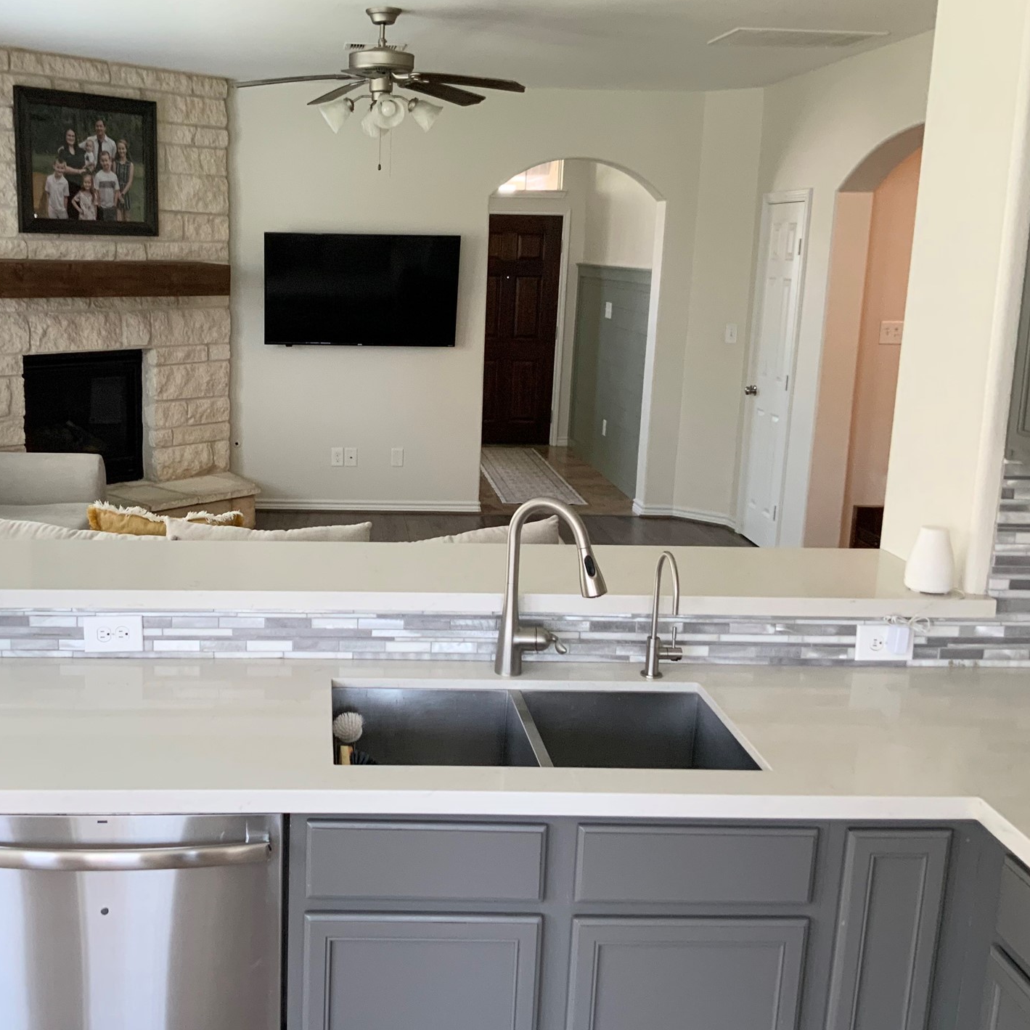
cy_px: 496
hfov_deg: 44.4
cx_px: 356
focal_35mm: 37
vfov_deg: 44.9
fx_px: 1246
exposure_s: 1/60
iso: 80
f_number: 1.8
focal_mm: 3
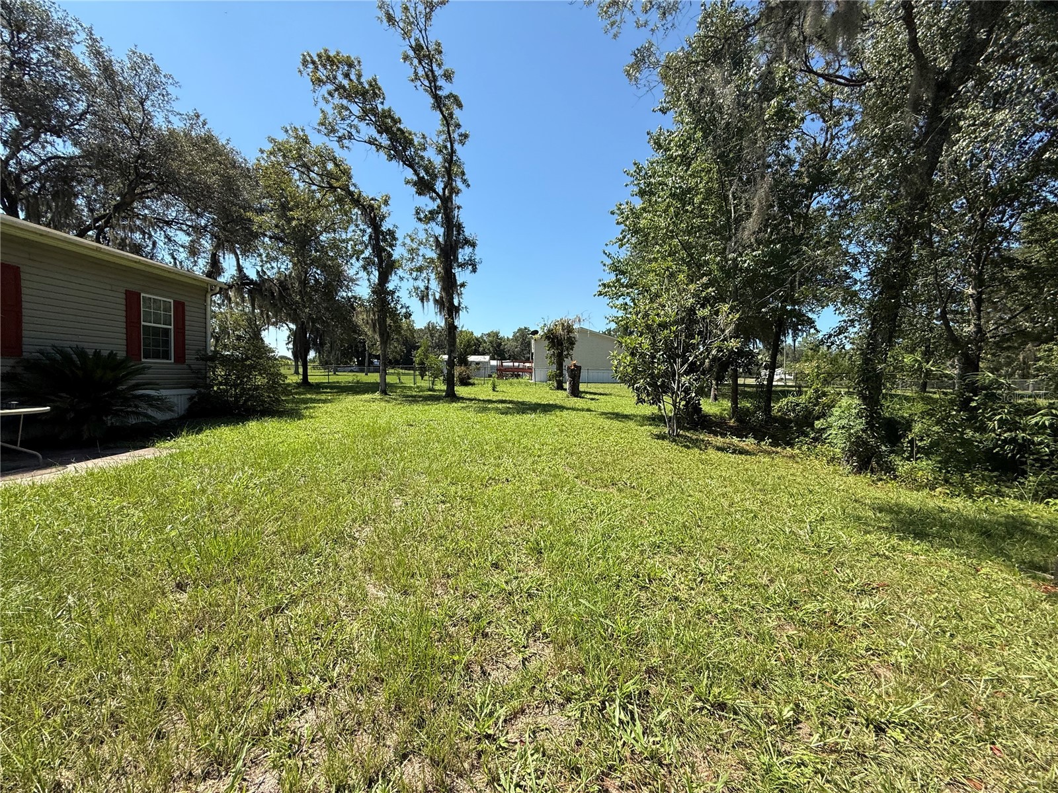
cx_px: 529
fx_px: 428
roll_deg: +2.7
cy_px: 396
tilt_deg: -3.4
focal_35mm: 14
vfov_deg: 85.7
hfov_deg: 102.1
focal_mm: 2.22
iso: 50
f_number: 2.2
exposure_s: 1/1285
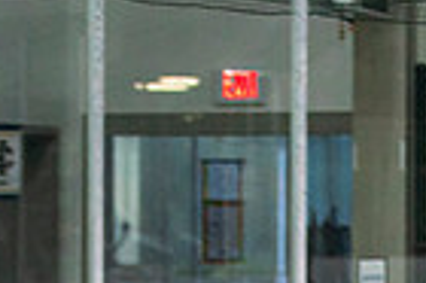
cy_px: 774
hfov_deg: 5.0
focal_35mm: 410
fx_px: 4846
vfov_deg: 3.3
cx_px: 186
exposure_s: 1/640
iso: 1000
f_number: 2.8
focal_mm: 70
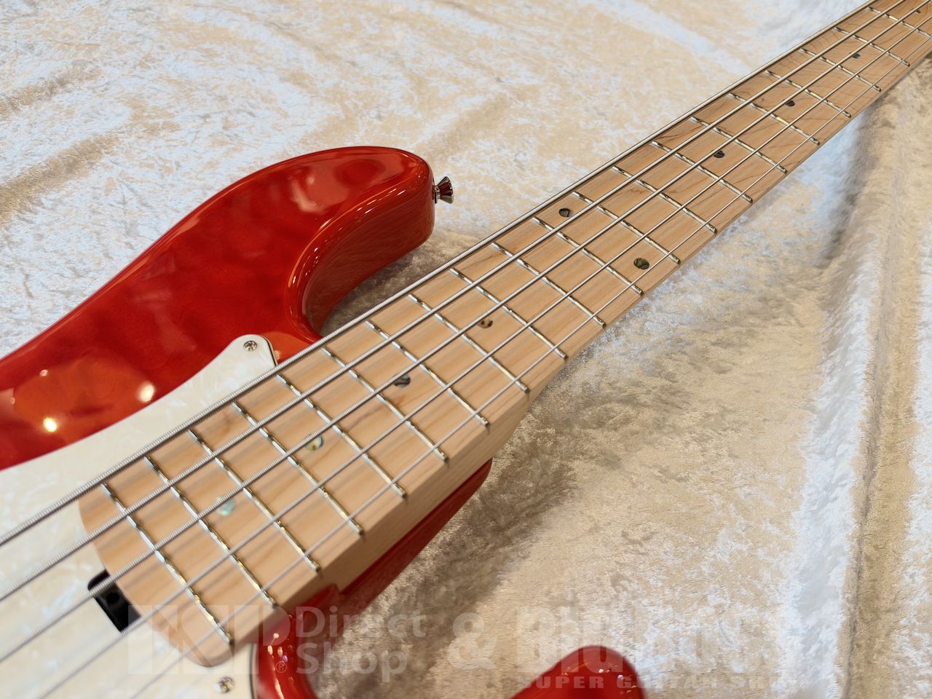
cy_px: 350
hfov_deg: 71.6
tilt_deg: -46.2
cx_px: 466
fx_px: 646
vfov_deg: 56.8
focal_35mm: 24
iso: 200
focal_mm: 6.93
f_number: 1.8
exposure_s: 1/120
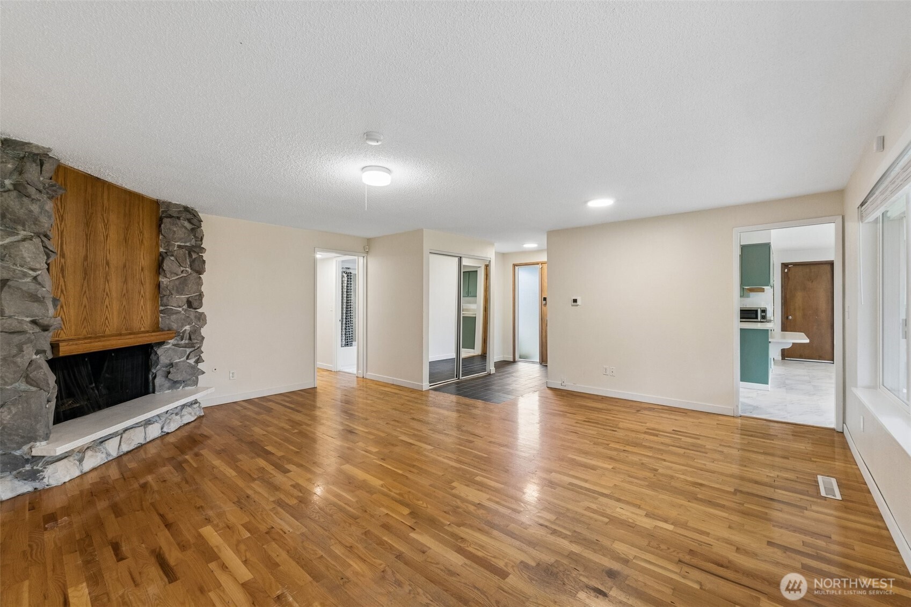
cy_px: 304
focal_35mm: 15
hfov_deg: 100.4
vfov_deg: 77.3
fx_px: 380
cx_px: 456
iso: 250
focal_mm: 10
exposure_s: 1/5
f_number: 9
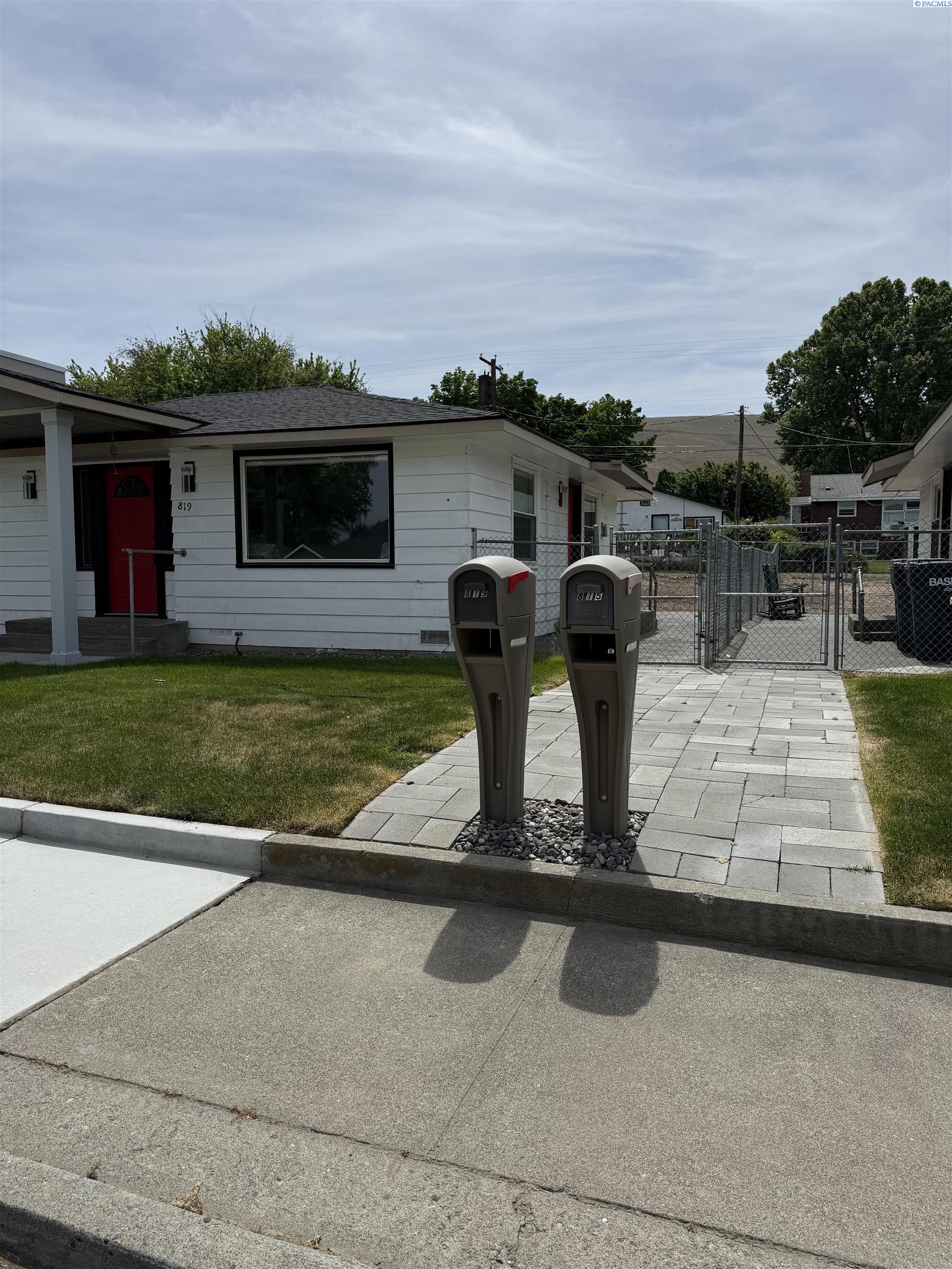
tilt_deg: -3.0
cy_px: 634
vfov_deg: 71.6
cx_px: 476
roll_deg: -0.4
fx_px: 880
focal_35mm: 24
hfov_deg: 56.8
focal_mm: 6.76
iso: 80
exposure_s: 1/10309
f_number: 1.78
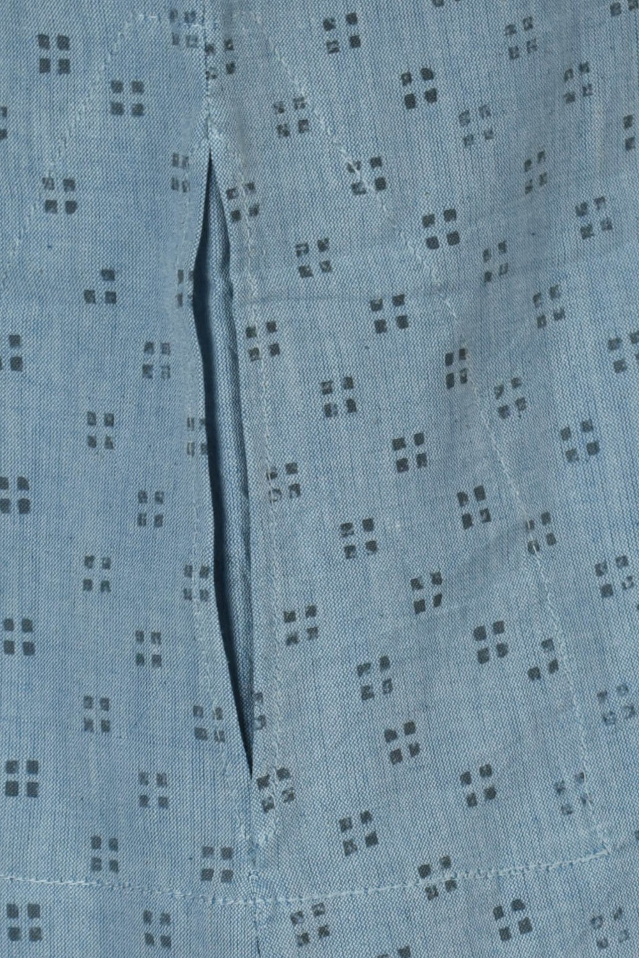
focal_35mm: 78
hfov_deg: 17.5
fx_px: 2077
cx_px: 320
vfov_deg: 26.0
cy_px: 479
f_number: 5.6
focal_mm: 52
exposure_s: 1/30
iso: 100
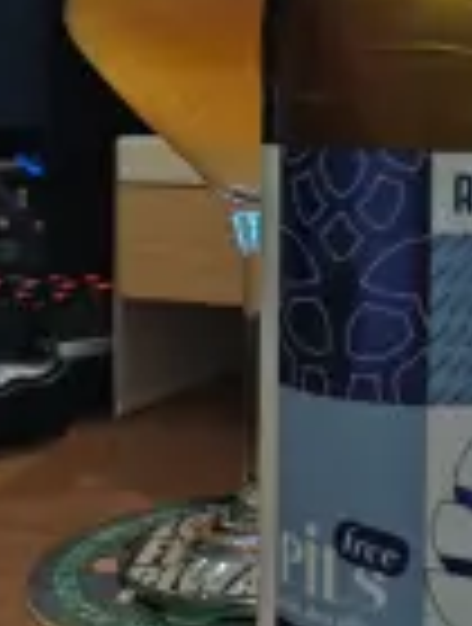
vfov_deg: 28.9
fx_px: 1194
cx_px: 468
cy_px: 167
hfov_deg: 21.6
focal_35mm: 66
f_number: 1.88
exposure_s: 1/12
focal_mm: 5.56
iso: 331
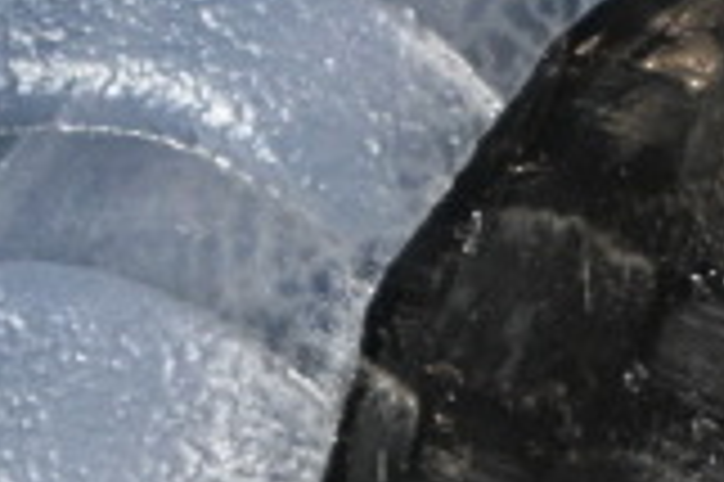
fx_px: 7474
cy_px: 628
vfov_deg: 3.7
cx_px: 787
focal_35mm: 372
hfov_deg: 5.5
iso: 1100
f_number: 6.3
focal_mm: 50
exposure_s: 1/125
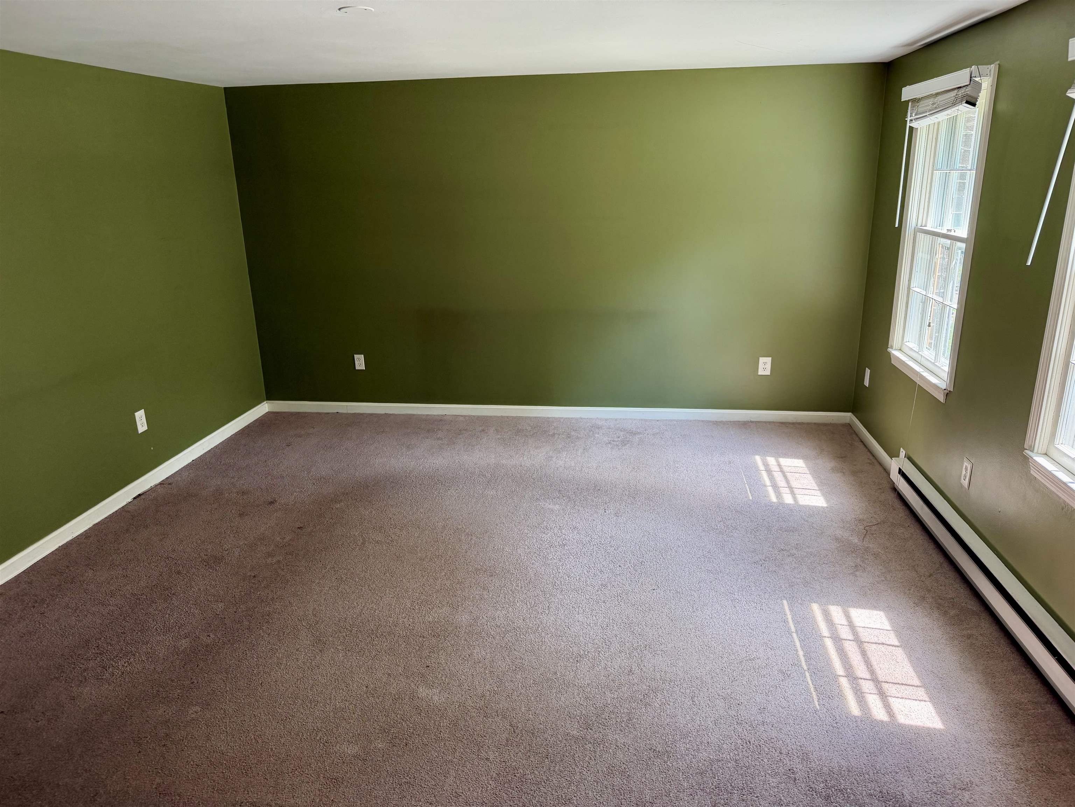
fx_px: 745
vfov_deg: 56.8
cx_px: 538
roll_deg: +1.9
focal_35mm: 24
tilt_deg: -17.6
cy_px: 404
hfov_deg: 71.6
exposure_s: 1/124
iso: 200
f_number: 1.78
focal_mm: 6.76
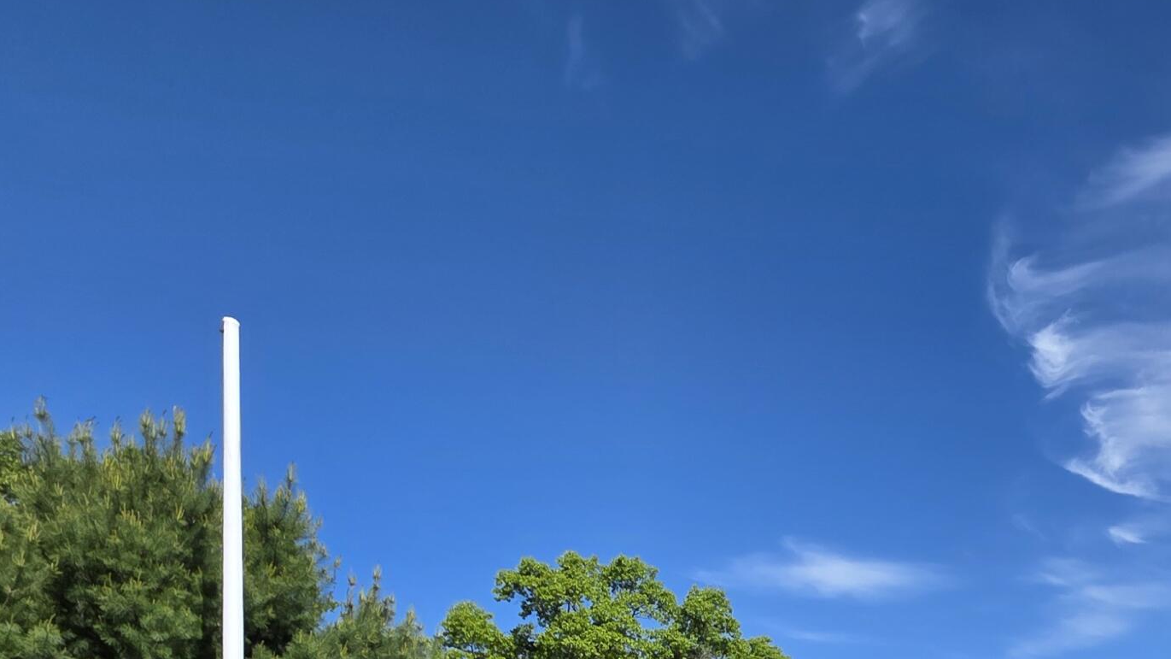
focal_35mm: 31
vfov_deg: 28.4
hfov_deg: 52.5
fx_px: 963
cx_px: 1115
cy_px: 924
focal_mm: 2.2
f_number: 1.9
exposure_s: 1/2384
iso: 40
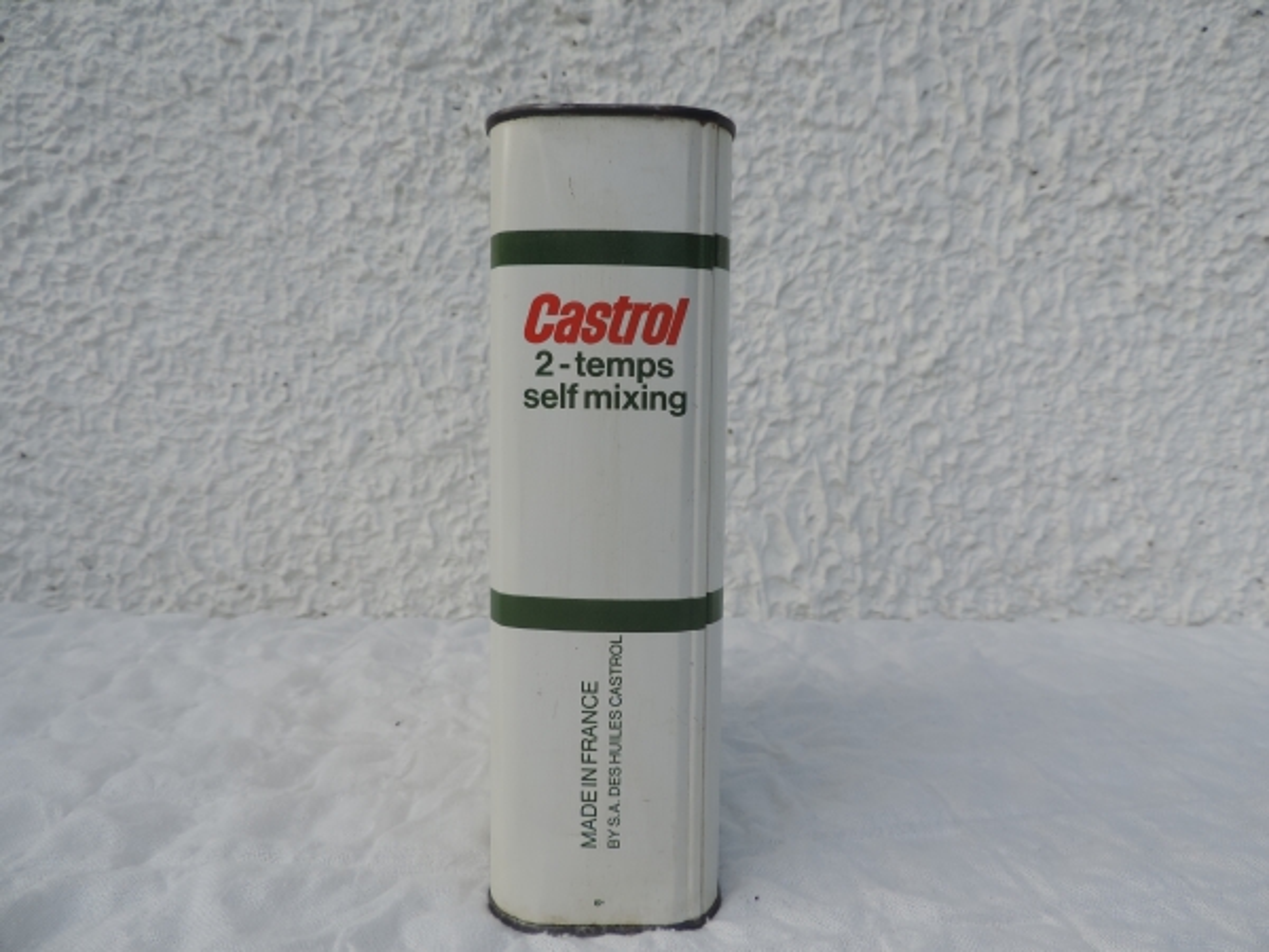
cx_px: 634
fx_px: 880
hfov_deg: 71.6
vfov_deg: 56.8
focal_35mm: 24
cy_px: 476
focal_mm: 4.3
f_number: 3
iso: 80
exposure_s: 1/1000
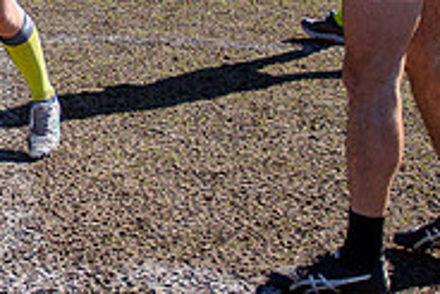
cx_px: -75
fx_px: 1578
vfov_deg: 10.5
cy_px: -53
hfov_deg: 15.4
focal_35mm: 129
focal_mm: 18
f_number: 2.8
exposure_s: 1/1600
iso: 110
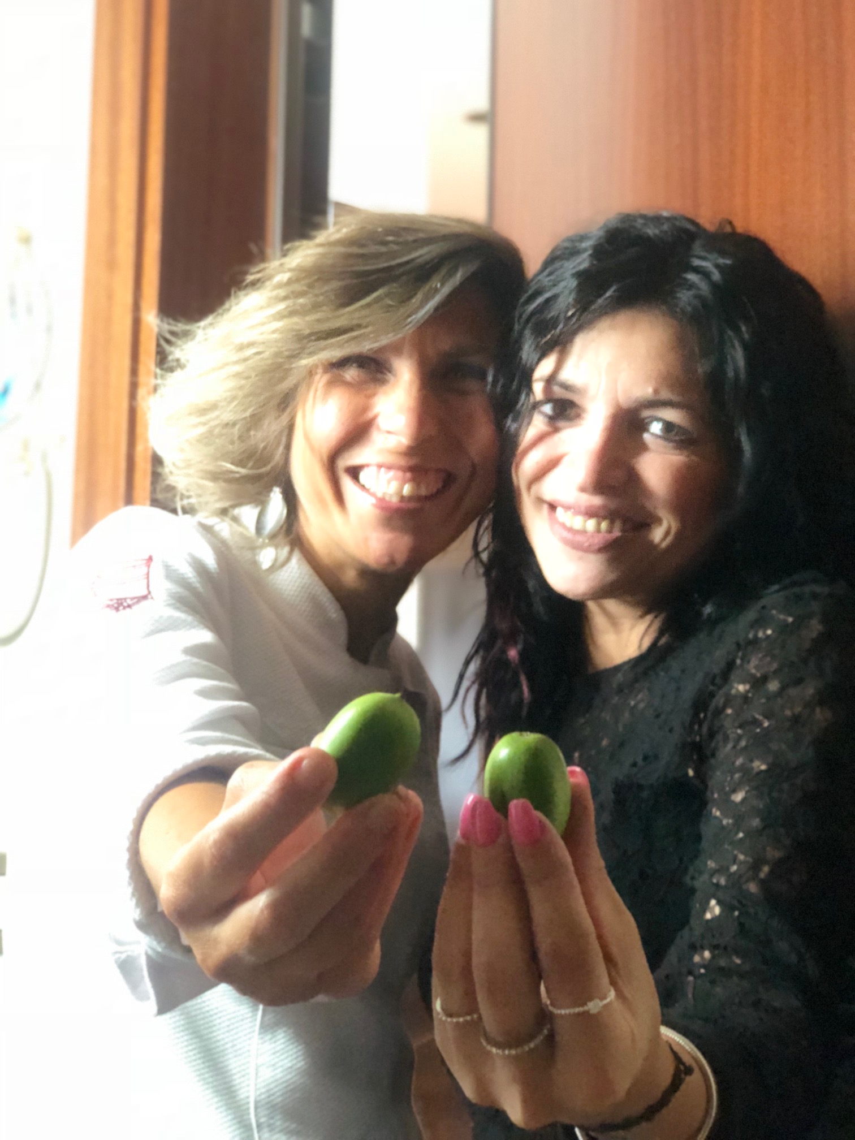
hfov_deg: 25.7
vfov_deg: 33.8
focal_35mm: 57
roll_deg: -0.7
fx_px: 1877
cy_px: 570
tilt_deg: +4.9
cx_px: 428
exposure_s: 1/50
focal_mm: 6.6
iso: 1250
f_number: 2.8
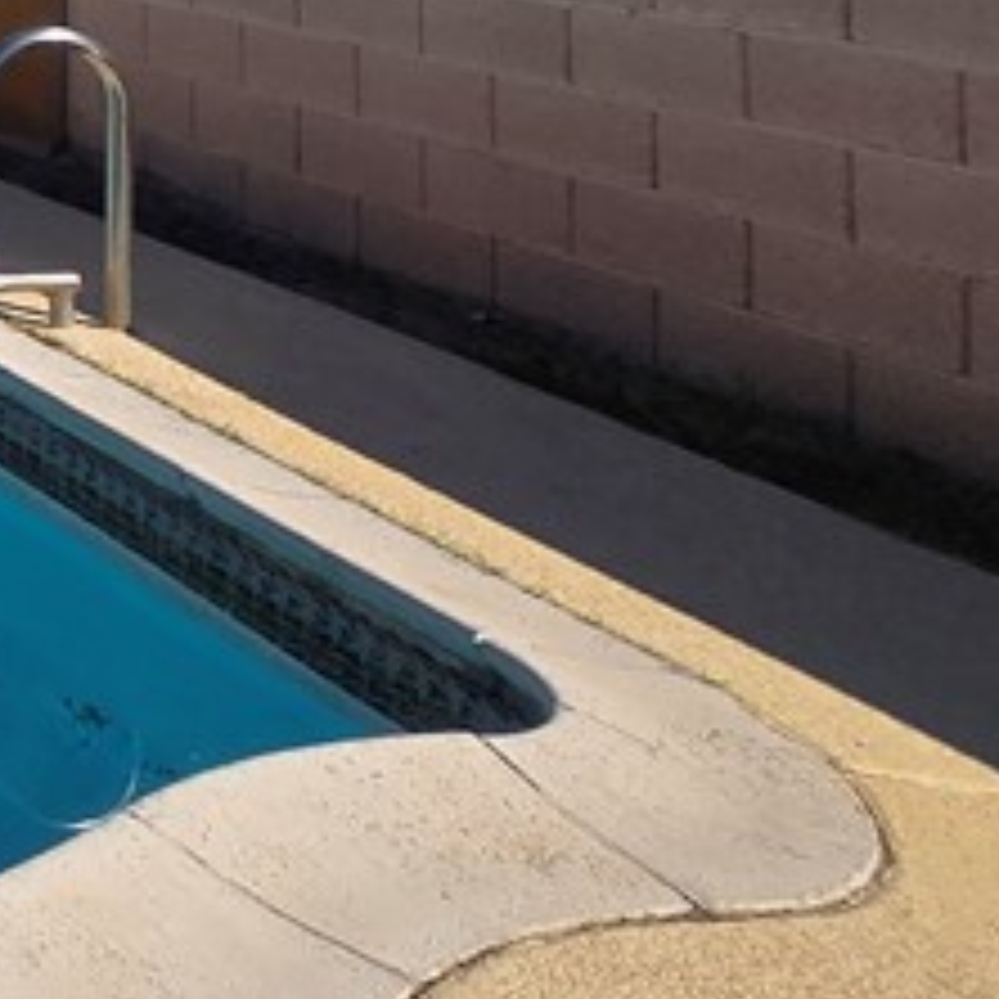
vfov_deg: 26.9
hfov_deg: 16.9
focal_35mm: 53
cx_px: -1220
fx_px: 1730
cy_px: -315
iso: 25
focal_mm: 1.7
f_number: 2.2
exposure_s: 1/1910
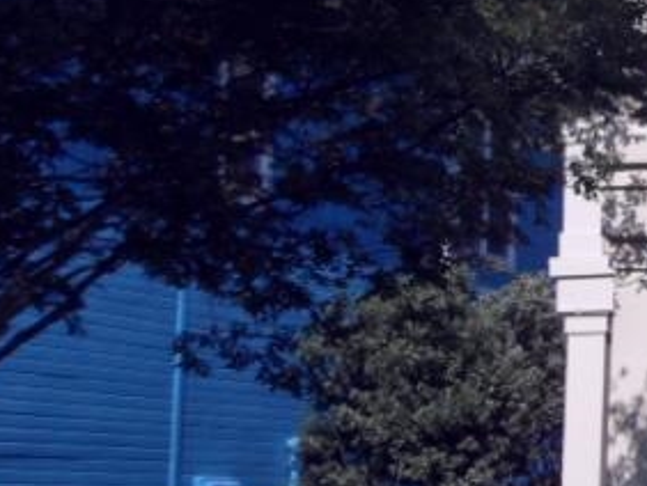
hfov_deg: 14.0
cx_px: 1117
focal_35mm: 127
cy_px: 257
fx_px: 2376
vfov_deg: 11.7
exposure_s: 1/250
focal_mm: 6.3
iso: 80
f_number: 8.2
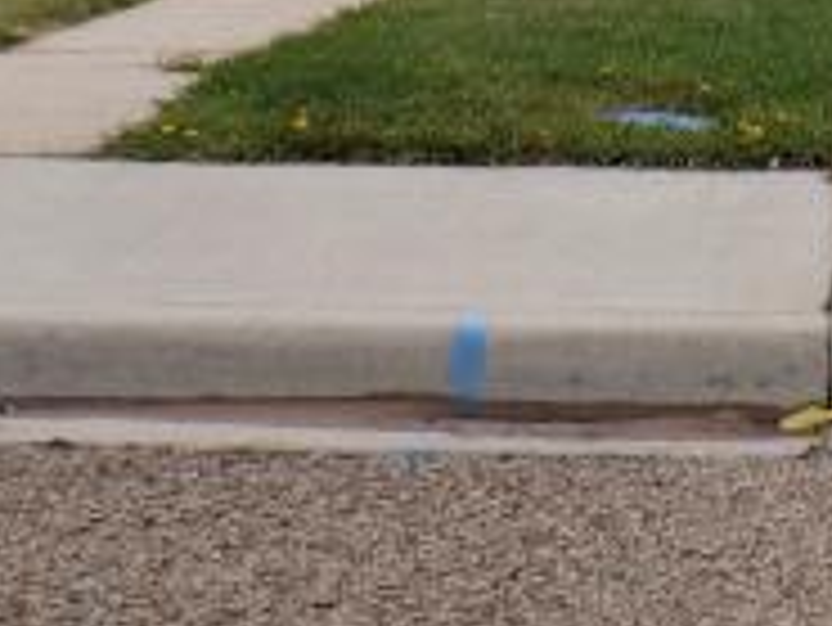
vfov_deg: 11.7
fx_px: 2910
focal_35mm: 121
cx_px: 881
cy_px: -302
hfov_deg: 15.9
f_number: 3.4
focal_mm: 6.2
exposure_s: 1/1000
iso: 80
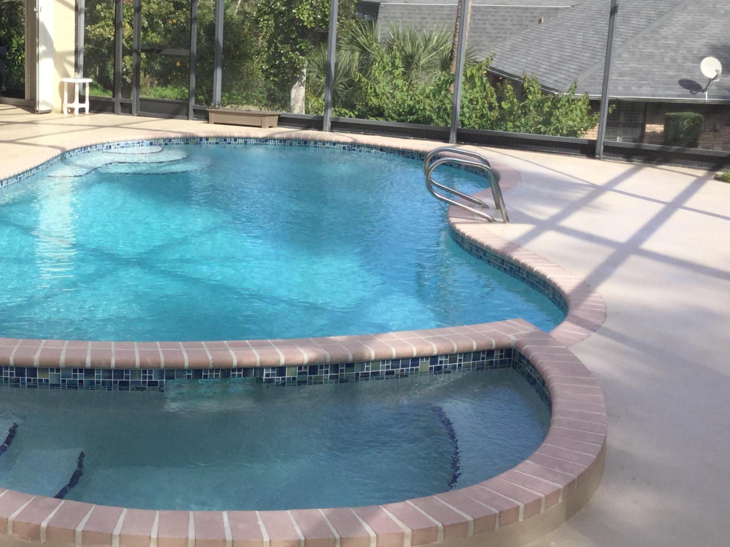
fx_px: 1118
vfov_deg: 27.5
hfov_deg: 35.1
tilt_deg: -12.6
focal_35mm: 53
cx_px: 149
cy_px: 217
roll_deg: -1.1
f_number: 2.4
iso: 25
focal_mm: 3.3
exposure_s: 1/696
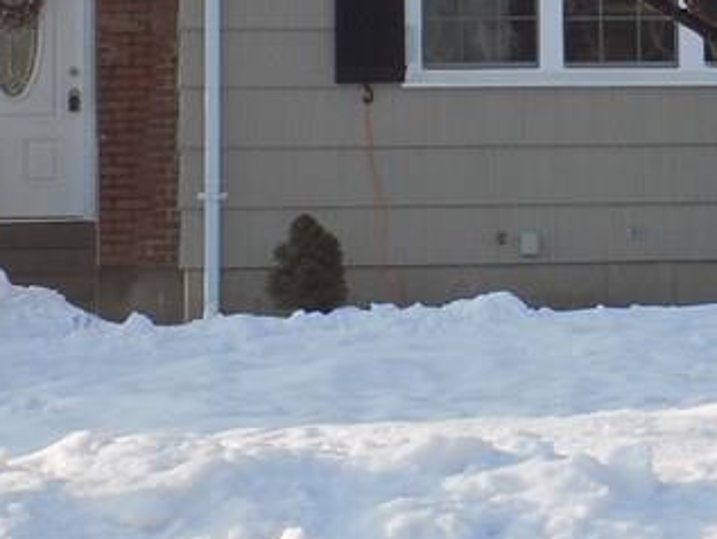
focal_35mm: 168
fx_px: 3481
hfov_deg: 11.3
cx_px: 1061
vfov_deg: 8.8
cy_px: 11
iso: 80
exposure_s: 1/200
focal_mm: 9.3
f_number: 3.9
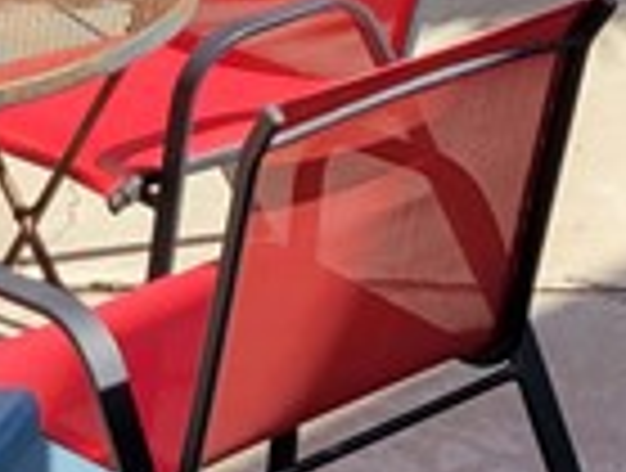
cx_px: 1180
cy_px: -544
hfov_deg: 9.7
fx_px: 3463
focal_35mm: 191
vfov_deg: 7.4
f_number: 1.8
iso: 40
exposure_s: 1/1139
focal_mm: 5.4
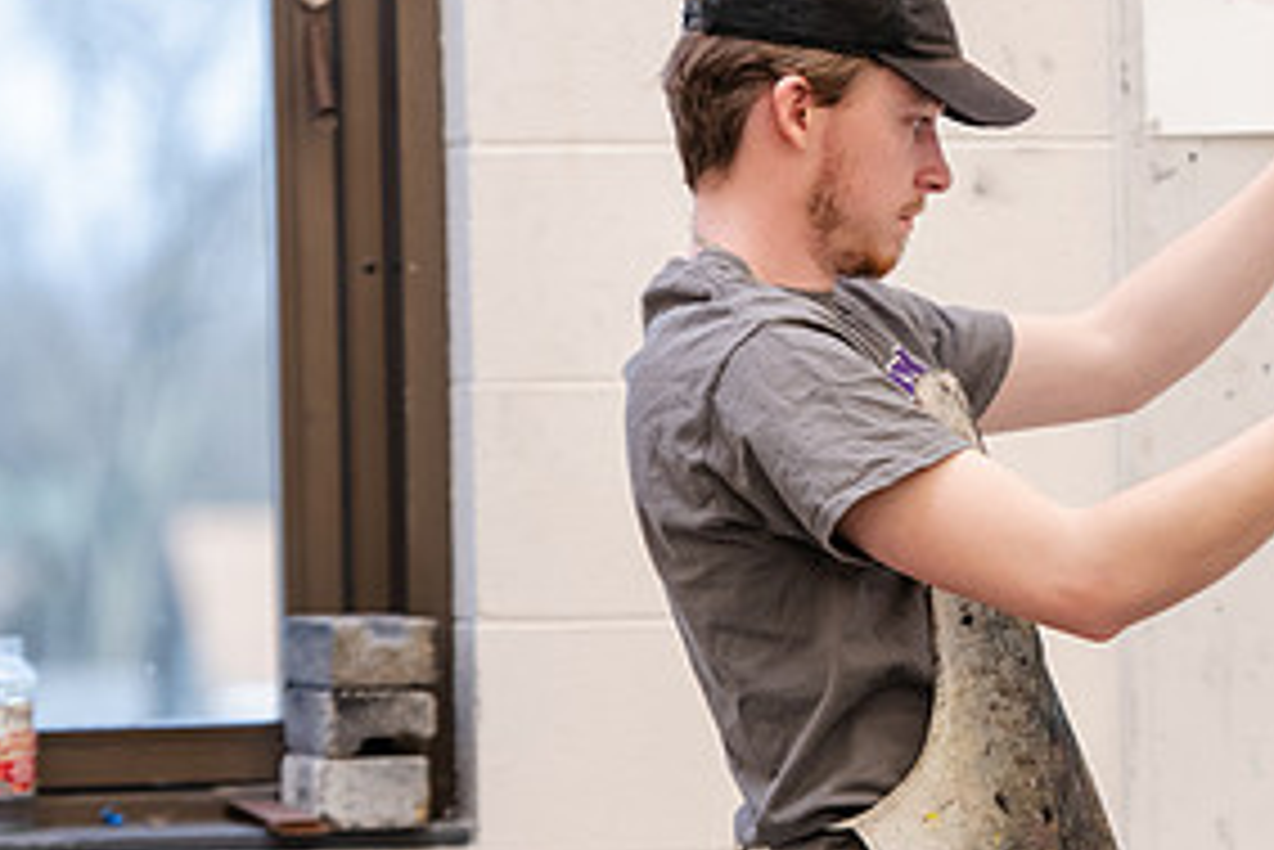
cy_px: 443
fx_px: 10515
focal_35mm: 297
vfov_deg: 4.6
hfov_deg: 6.9
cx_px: 1247
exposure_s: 1/200
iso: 640
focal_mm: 145
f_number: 3.2
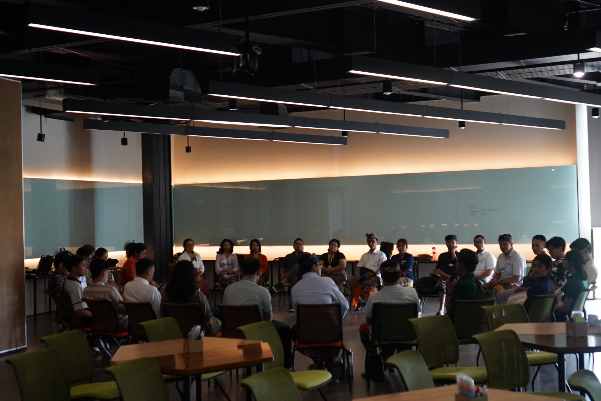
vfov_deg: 31.9
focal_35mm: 42
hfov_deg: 46.4
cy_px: 200
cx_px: 300
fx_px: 701
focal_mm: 28
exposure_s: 1/160
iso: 2500
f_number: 3.5
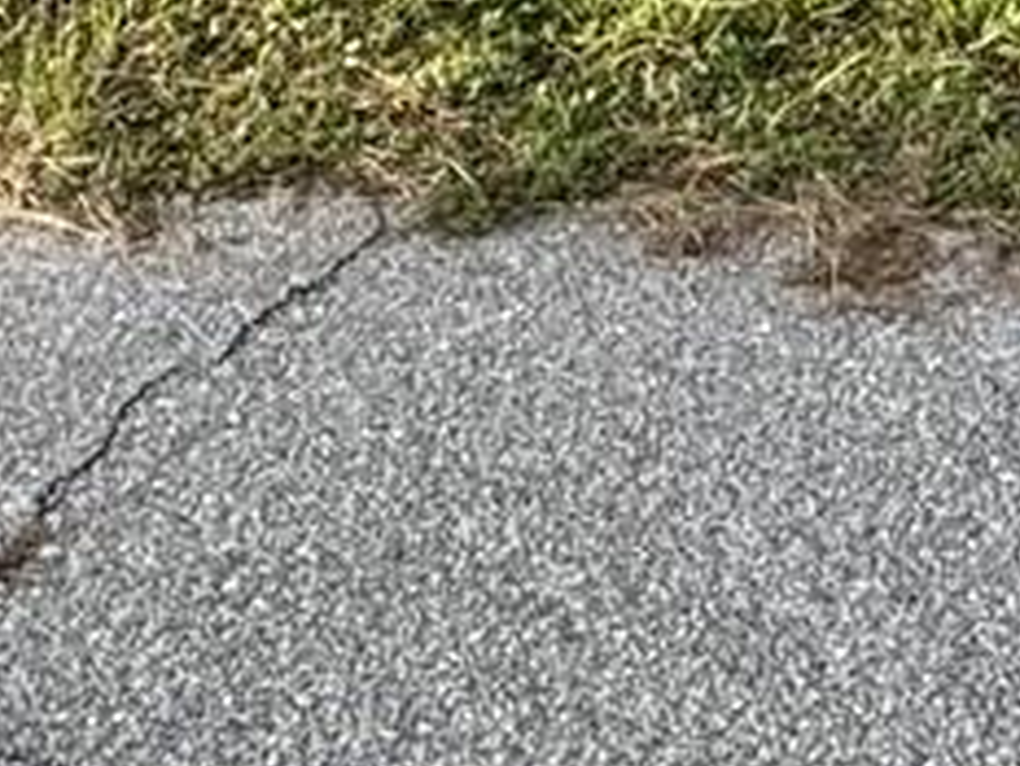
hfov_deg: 18.5
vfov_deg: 9.8
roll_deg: +0.4
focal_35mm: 96
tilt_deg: +6.3
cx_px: 1445
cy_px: -1795
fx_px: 2830
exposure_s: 1/1880
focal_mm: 2.22
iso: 50
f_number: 2.2
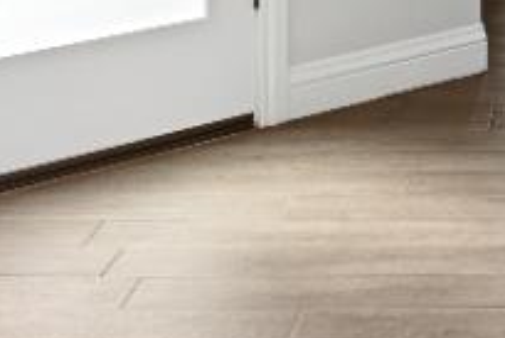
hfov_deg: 16.1
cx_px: 640
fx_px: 1694
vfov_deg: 10.2
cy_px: -407
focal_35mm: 121
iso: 80
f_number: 8
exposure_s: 1/1.67
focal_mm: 11
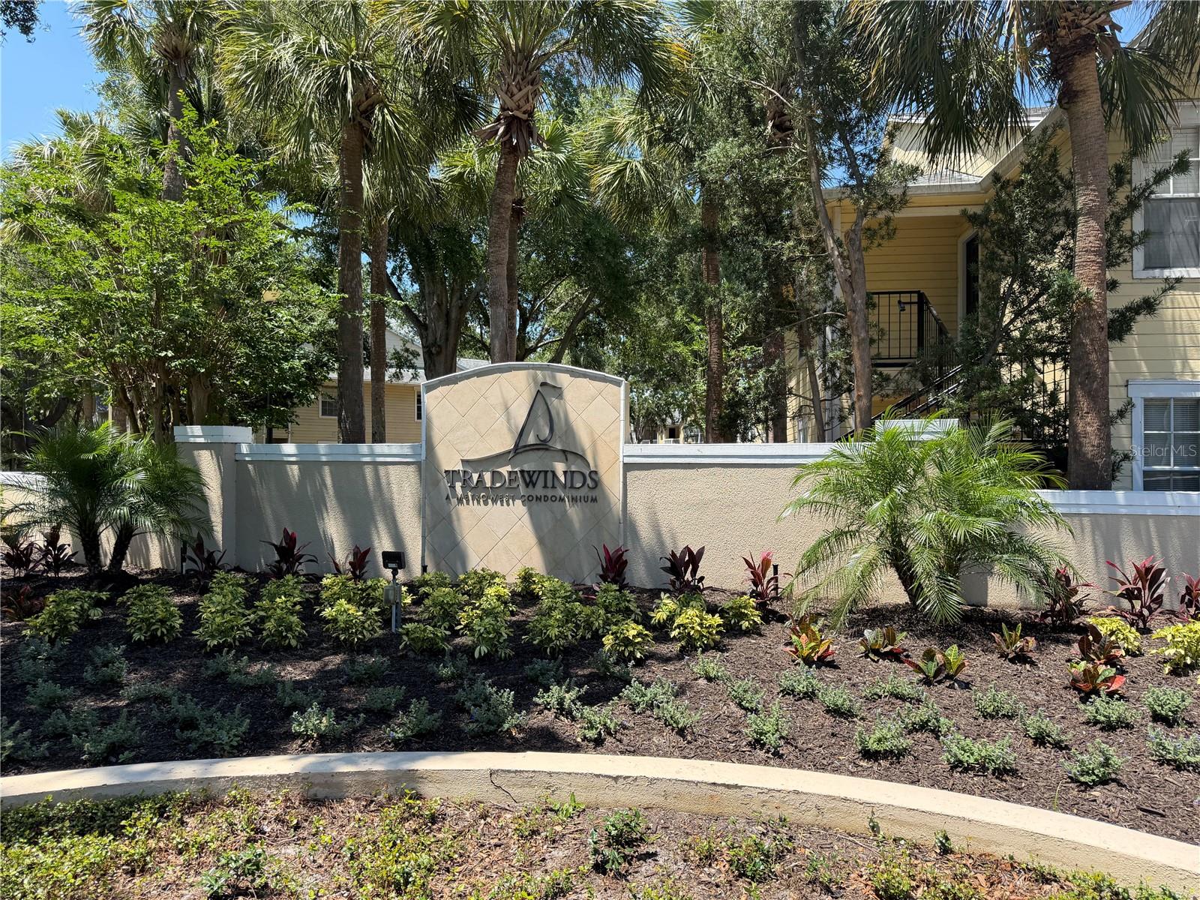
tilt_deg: +0.0
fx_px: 832
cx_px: 600
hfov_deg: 71.6
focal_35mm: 24
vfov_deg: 56.8
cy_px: 450
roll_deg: +0.4
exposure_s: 1/2053
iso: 100
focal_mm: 6.76
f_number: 1.78
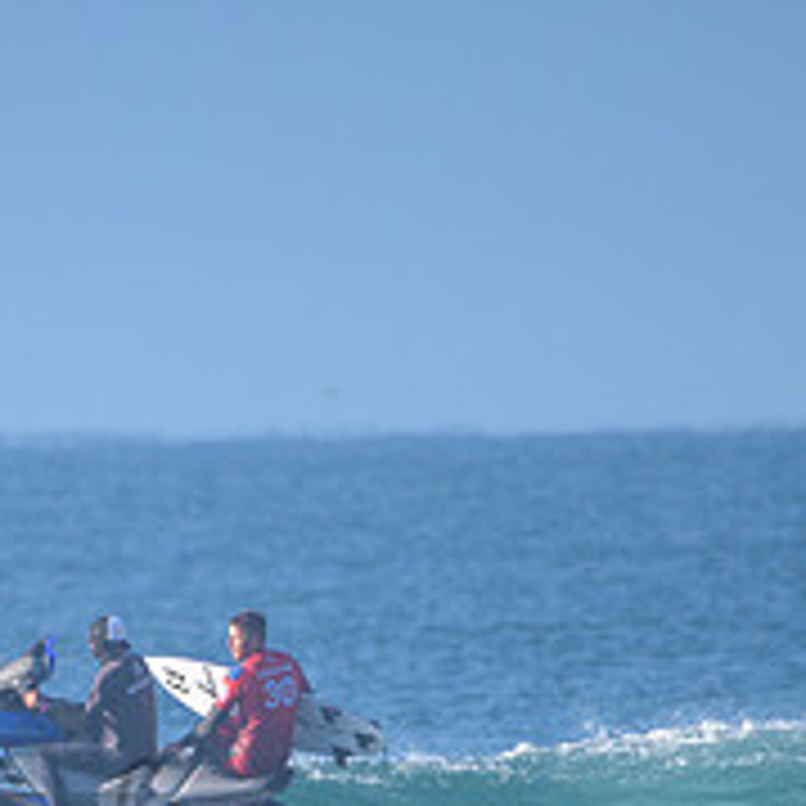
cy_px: 790
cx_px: 95
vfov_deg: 1.3
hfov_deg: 1.3
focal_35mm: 1378
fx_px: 36300
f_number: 5.6
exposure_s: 1/2000
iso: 180
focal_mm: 500
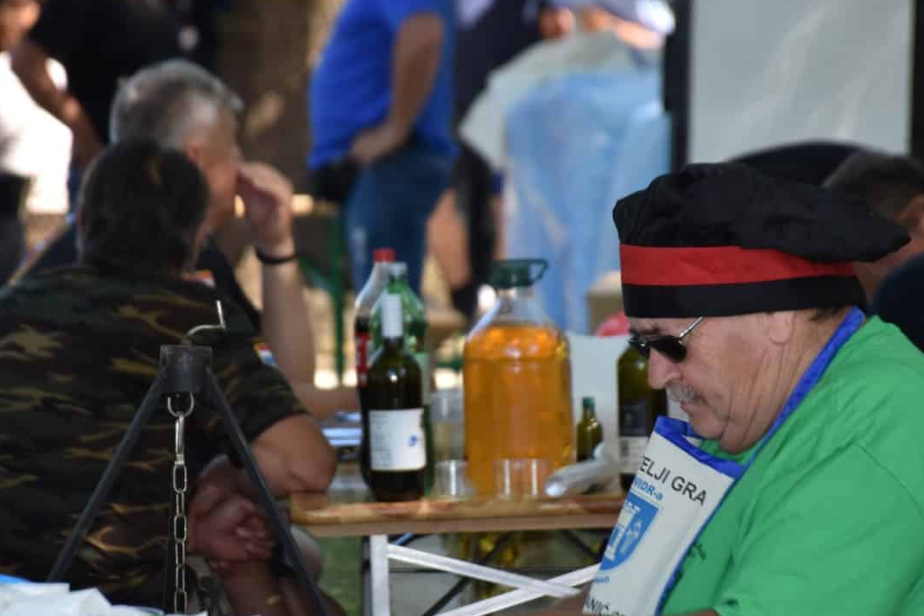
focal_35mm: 318
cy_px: 402
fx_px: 8160
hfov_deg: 6.5
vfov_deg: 4.3
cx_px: 384
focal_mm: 140
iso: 400
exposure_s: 1/250
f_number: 5.6
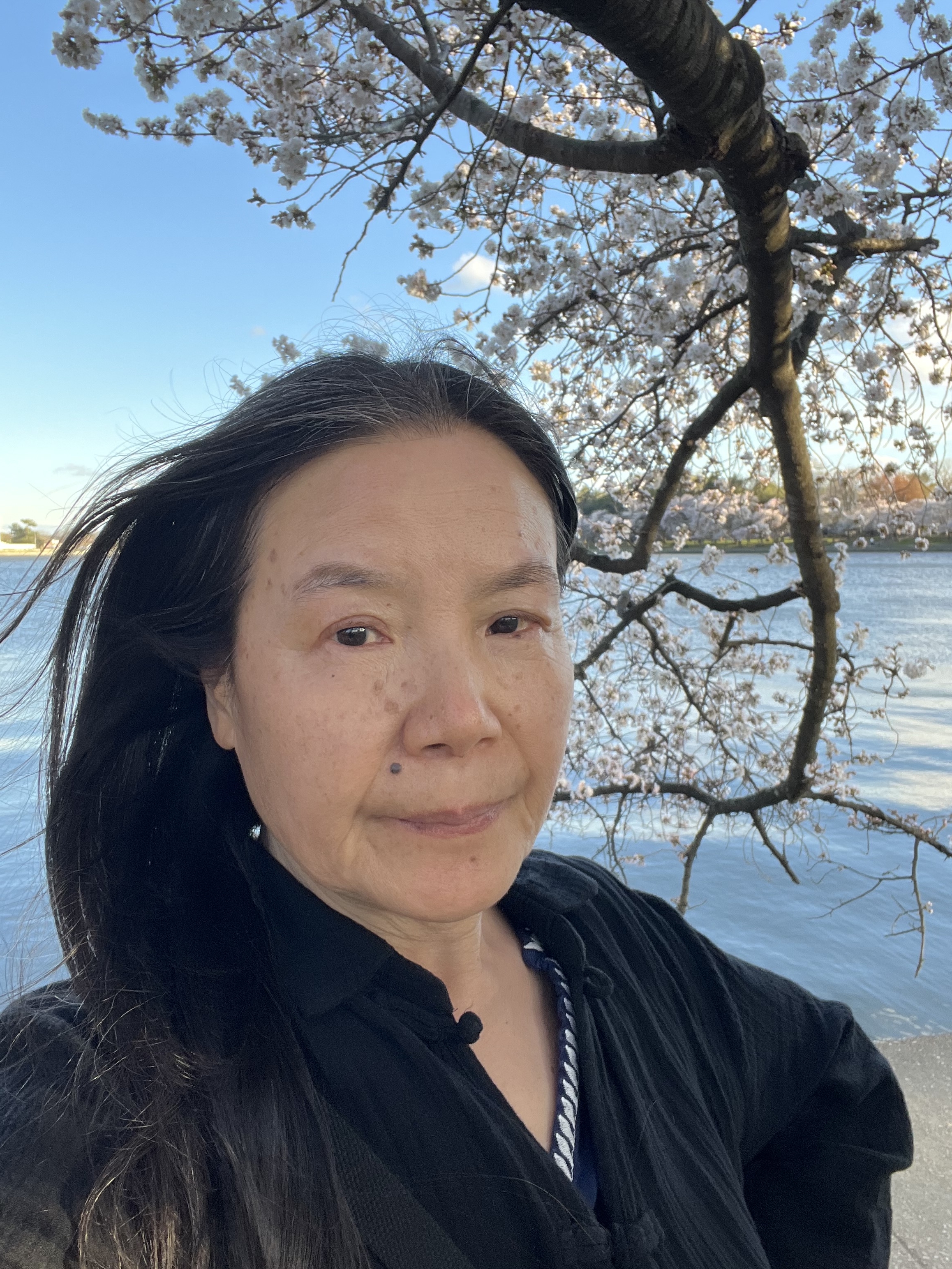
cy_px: 634
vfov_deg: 60.0
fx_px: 1100
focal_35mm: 30
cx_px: 476
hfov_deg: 46.8
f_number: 2.2
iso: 64
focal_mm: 2.71
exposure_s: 1/121
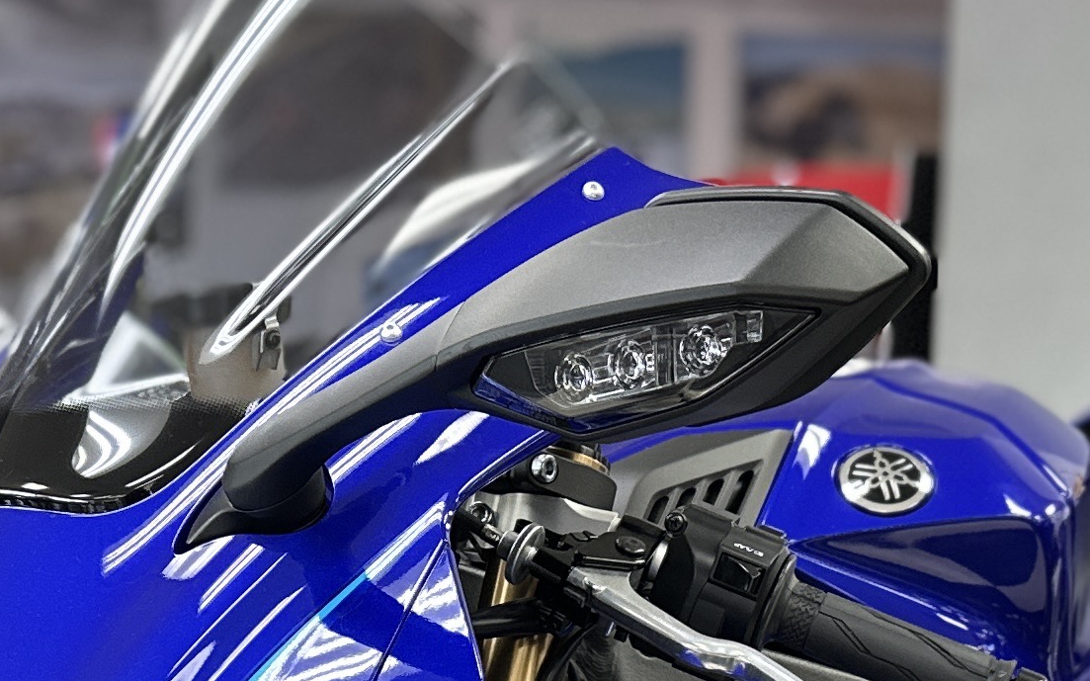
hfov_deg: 22.3
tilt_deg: -14.0
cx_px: 497
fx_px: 2762
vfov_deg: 12.9
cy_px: 1158
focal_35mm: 93
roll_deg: -0.7
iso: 200
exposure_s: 1/60
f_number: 1.78
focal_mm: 6.86
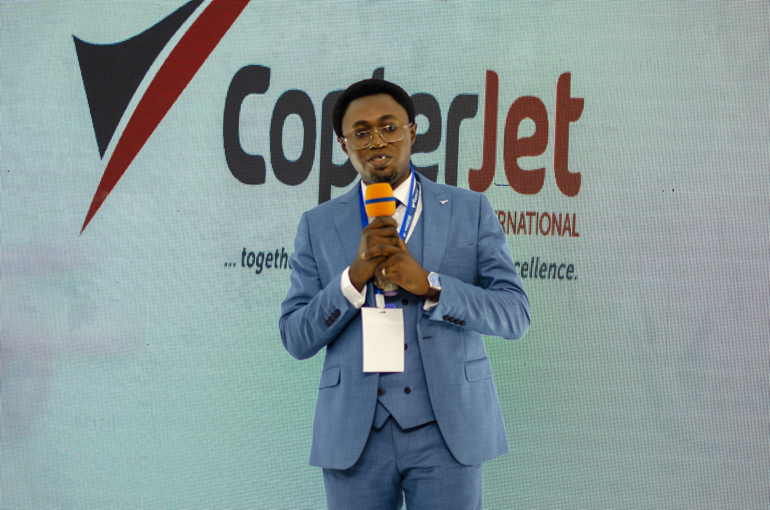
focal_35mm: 75
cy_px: 255
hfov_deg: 27.0
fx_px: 1601
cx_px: 385
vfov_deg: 18.1
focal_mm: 50
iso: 200
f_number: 1.8
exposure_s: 1/100
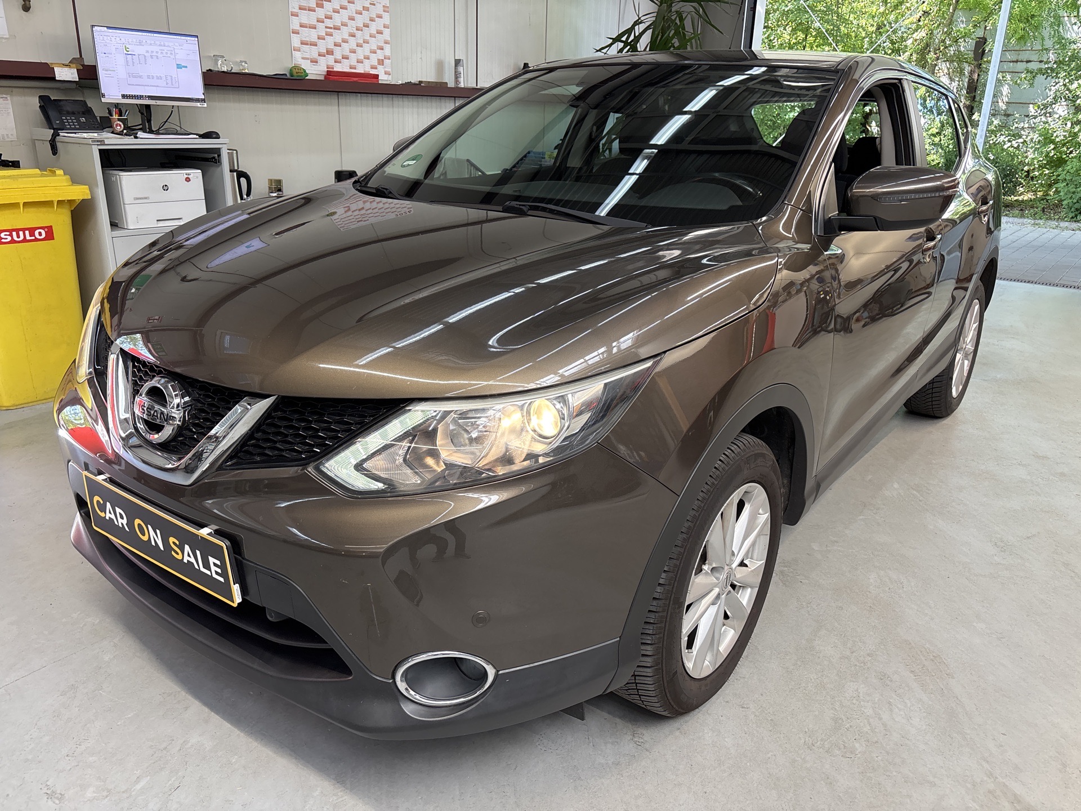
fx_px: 812
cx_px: 540
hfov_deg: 67.3
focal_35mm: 26
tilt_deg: -18.6
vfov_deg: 53.1
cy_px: 406
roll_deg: -1.4
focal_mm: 5.96
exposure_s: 1/102
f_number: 1.6
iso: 100
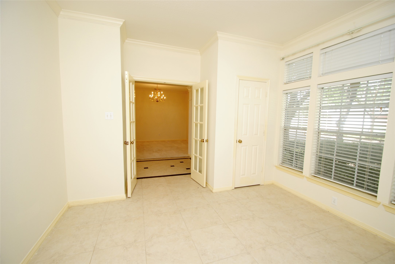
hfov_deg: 100.3
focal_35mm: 15
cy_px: 132
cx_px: 198
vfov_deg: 77.5
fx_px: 165
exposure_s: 1/60
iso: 200
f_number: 4
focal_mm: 10
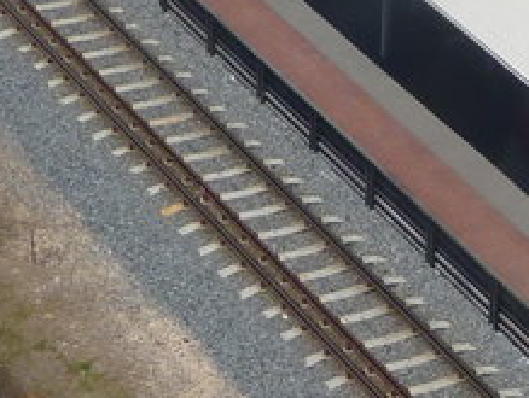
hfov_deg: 10.4
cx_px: 626
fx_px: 2847
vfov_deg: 8.0
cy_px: 171
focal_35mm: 186
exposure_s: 1/1000
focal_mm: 6
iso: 100
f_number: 3.7
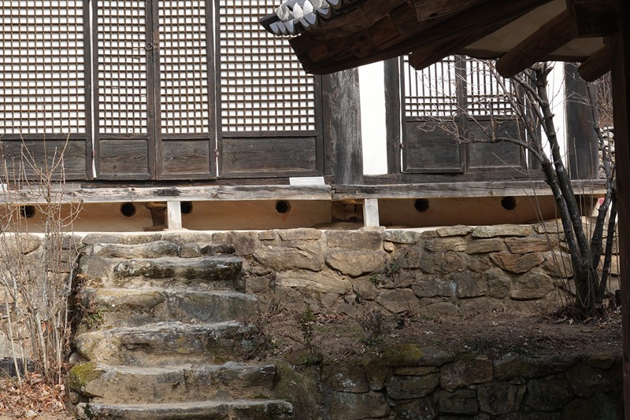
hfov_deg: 27.8
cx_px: 72
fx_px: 1225
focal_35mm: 70
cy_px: 162
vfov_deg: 19.4
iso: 200
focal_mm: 28
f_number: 10
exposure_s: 1/100
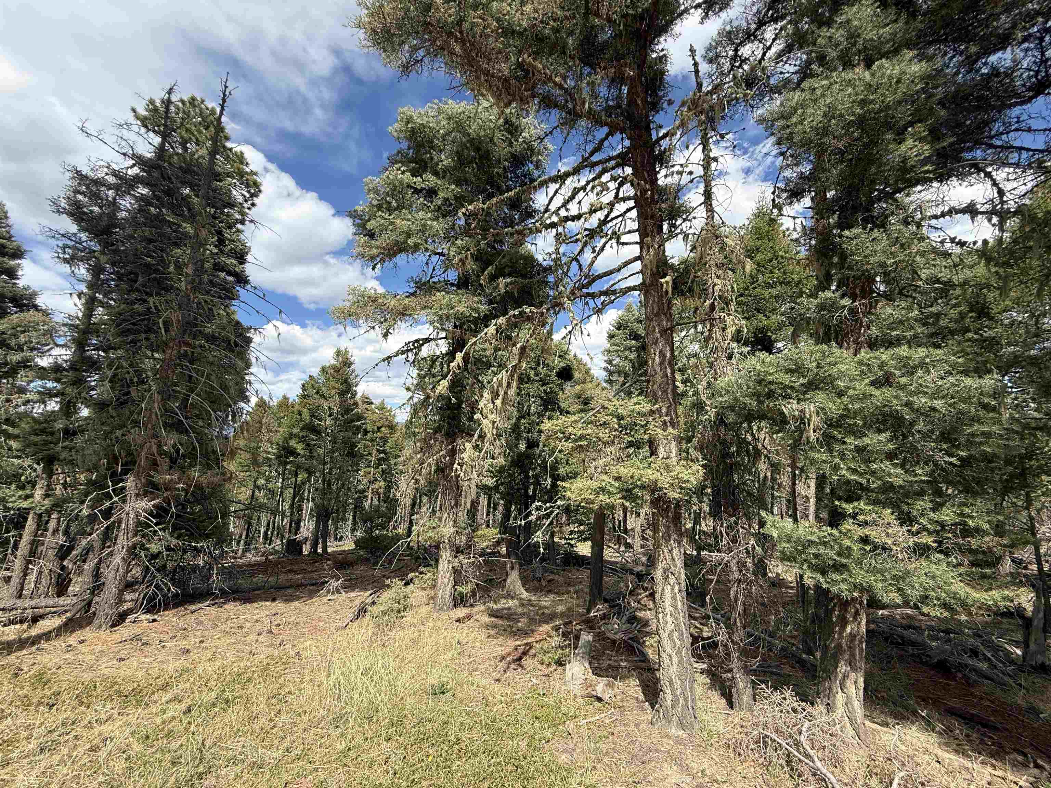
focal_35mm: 14
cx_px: 526
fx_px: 425
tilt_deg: +7.8
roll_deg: -1.5
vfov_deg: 85.7
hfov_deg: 102.1
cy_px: 394
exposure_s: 1/1125
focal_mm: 2.22
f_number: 2.2
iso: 50
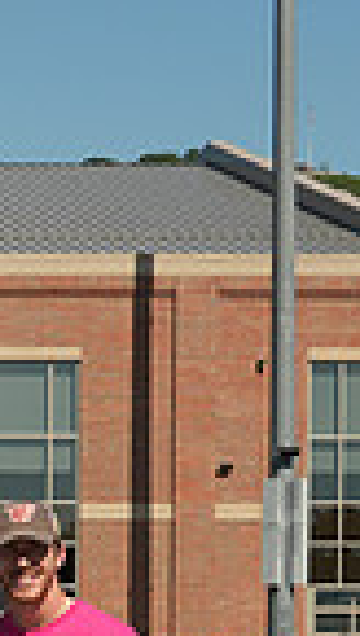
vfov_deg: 9.4
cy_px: 774
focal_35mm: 226
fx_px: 3820
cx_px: -764
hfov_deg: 5.1
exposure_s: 1/200
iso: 100
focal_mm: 36
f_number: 11
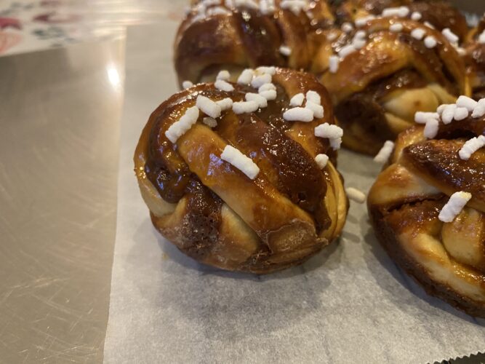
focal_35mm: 25
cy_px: 182
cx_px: 242
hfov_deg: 69.4
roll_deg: -3.5
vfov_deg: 54.9
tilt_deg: -33.4
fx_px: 350
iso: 400
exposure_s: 1/33
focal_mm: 4.25
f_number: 1.8
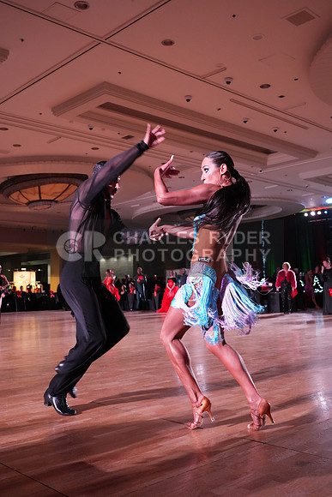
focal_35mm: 35
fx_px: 484
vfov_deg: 54.4
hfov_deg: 37.9
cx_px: 166
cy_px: 248
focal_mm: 35
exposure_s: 1/320
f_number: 5
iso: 6400
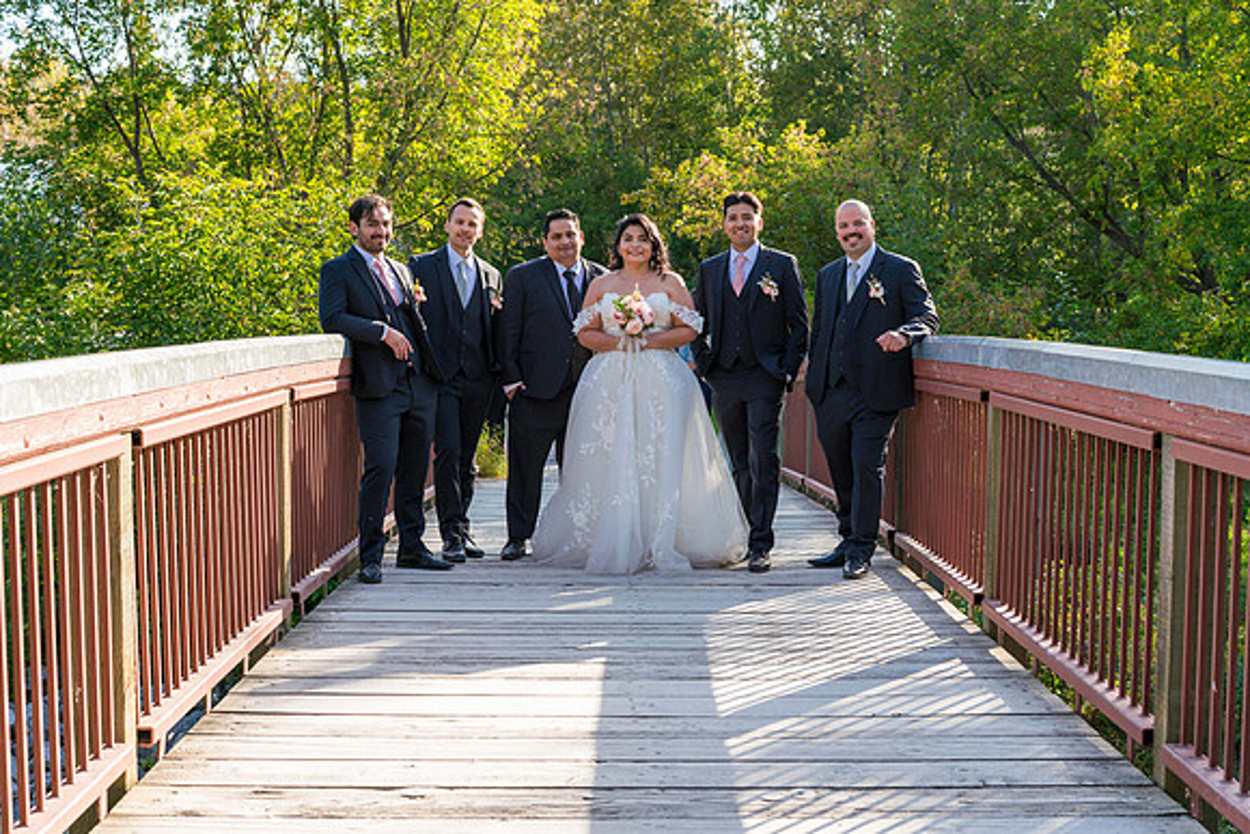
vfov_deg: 28.7
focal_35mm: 47
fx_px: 1632
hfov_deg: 41.9
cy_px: 417
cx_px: 625
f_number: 5
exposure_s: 1/250
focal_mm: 47
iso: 250
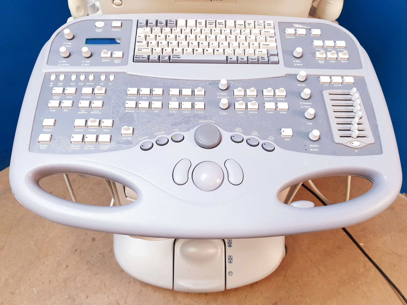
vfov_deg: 53.1
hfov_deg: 67.3
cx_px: 204
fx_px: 306
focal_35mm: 26
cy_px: 152
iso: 250
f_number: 2.4
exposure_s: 1/50
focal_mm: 4.3
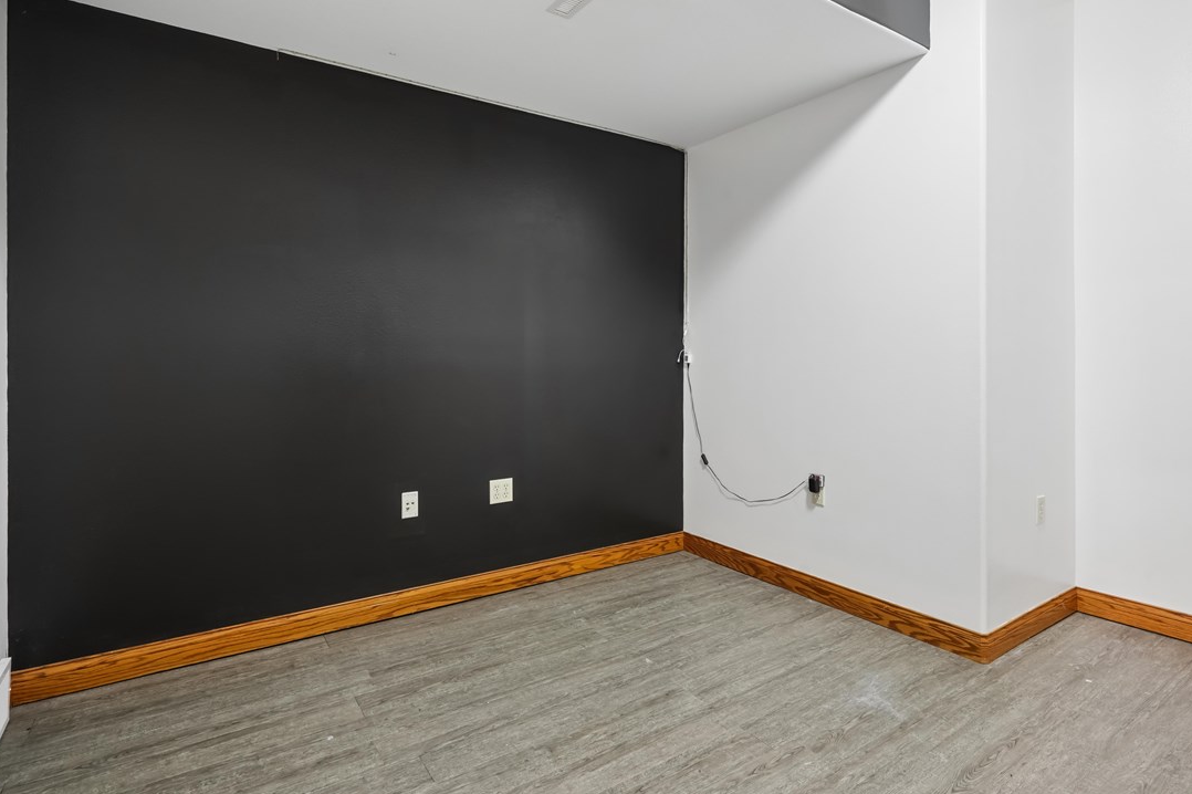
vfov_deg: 64.2
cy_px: 339
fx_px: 629
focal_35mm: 19
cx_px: 675
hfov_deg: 86.5
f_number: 10
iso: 400
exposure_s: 1/1.25
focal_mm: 16
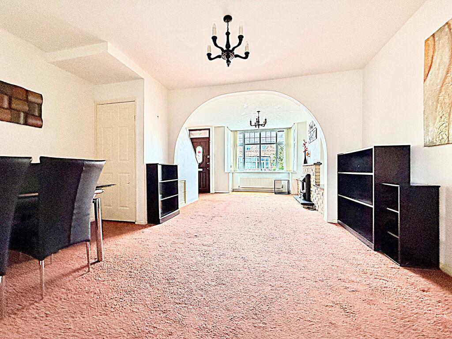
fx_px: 183
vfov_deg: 85.7
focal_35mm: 14
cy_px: 170
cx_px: 226
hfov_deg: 102.1
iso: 320
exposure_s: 1/94
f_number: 2.2
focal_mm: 2.22
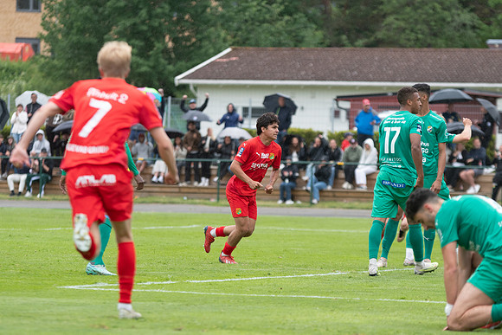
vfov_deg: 6.5
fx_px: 2929
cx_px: 251
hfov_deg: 9.8
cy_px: 168
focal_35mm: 210
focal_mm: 140
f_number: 3.2
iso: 400
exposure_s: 1/1600
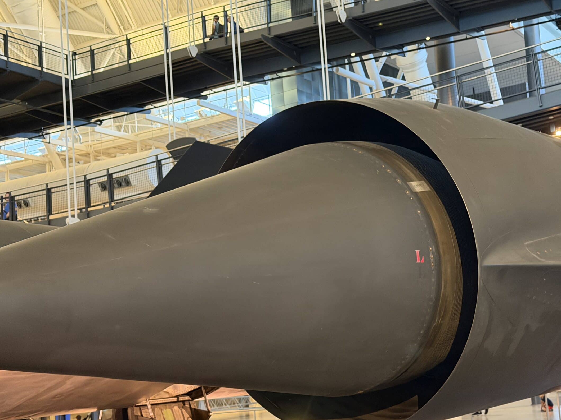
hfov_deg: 33.1
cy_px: 228
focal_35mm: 58
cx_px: 335
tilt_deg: +7.1
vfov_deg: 25.2
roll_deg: +4.6
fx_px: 940
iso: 640
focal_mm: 6.76
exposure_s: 1/30
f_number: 1.78
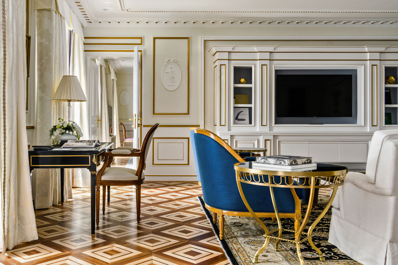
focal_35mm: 32
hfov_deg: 58.7
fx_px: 354
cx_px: 199
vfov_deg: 41.1
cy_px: 132
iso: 100
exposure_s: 1/1.67
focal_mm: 32
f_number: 13
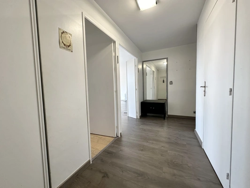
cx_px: 125
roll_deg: +1.1
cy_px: 94
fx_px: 101
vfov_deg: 85.7
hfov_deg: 102.1
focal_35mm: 14
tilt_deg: -3.0
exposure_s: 1/100
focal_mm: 2.22
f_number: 2.2
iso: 160
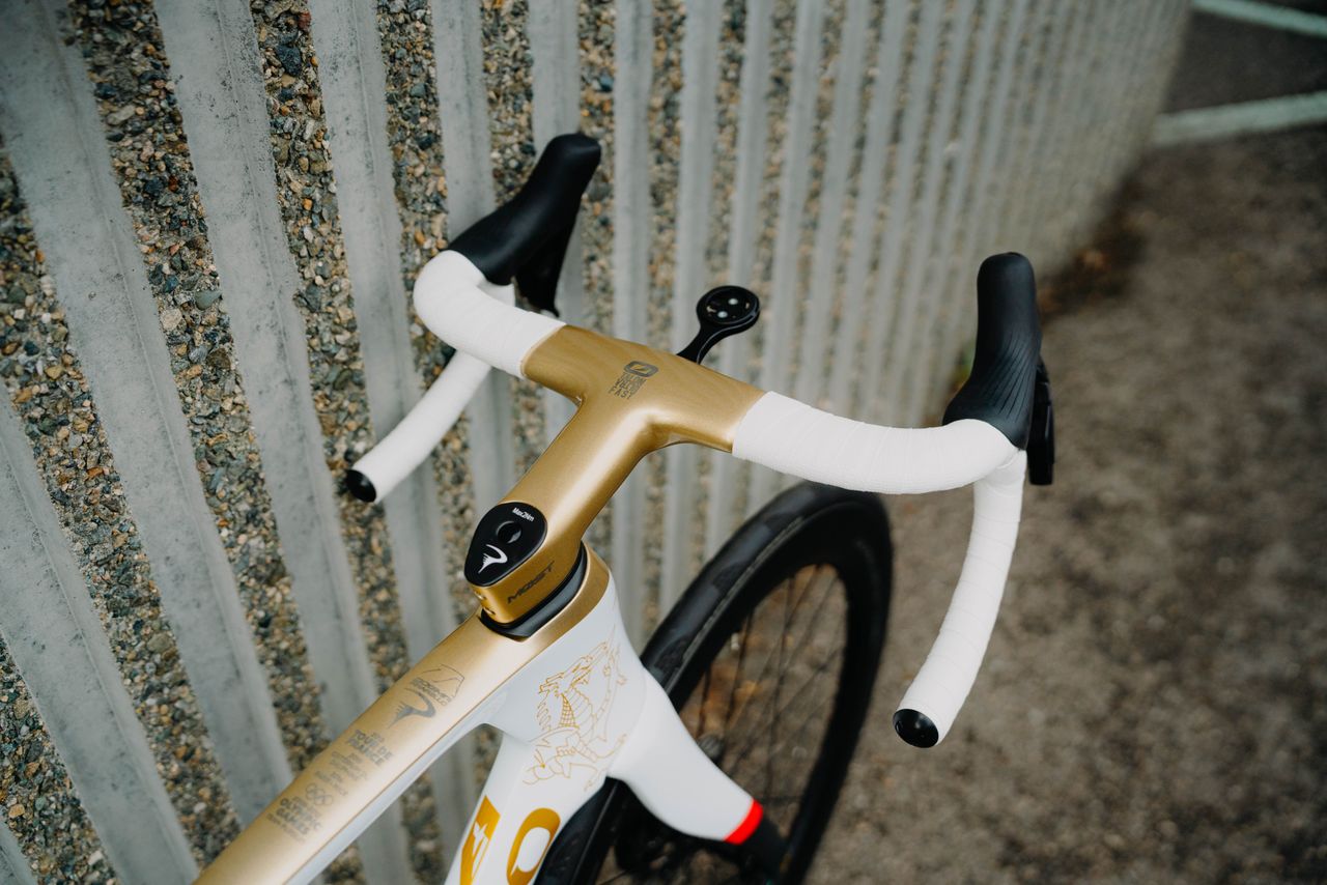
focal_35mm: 35
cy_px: 442
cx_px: 664
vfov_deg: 37.9
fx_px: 1290
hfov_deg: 54.4
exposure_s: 1/6400
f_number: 2.8
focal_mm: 35
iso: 1000
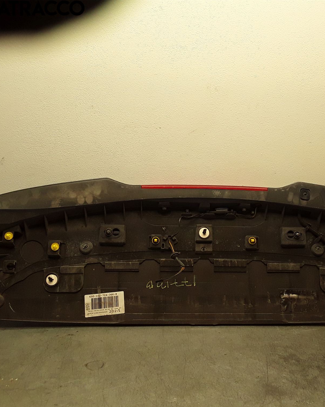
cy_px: 206
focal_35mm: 37
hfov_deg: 40.0
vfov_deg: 49.1
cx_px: 194
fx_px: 445
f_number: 1.9
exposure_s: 1/100
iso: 40
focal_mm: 2.91
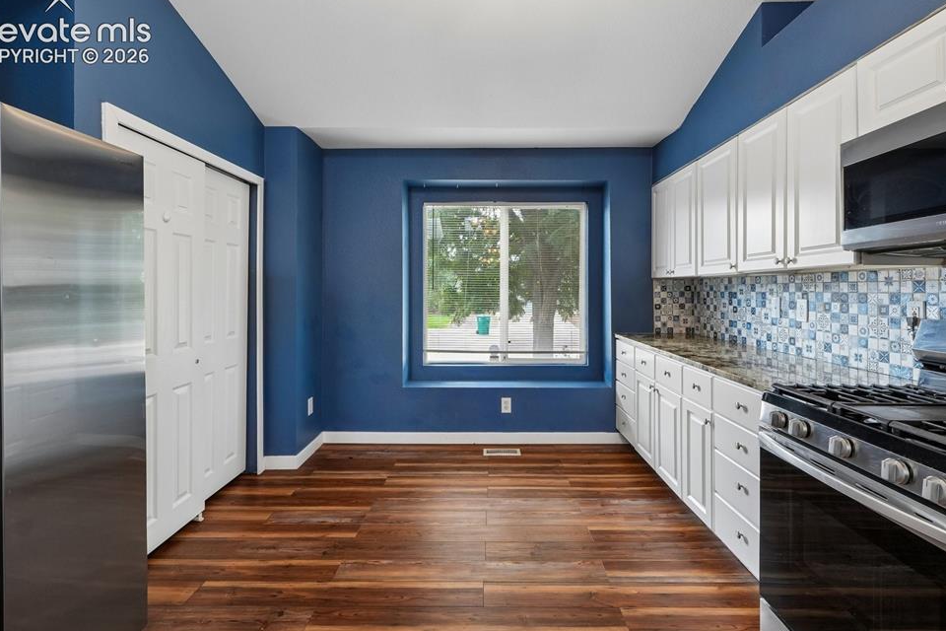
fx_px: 420
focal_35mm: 16
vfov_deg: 73.7
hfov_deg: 96.7
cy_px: 313
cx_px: 463
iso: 320
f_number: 9
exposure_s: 1/20
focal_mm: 10
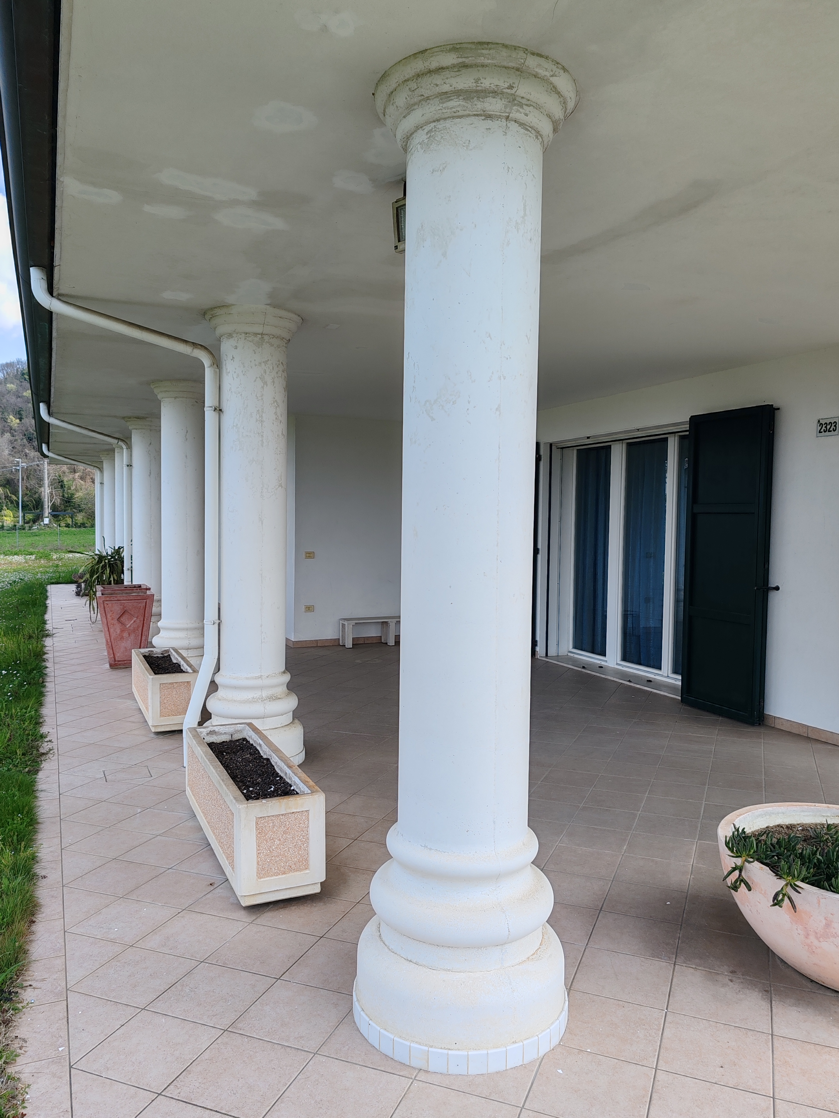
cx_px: 420
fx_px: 873
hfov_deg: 51.4
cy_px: 559
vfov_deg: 65.3
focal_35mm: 27
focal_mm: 6.12
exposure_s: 1/315
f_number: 1.9
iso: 50
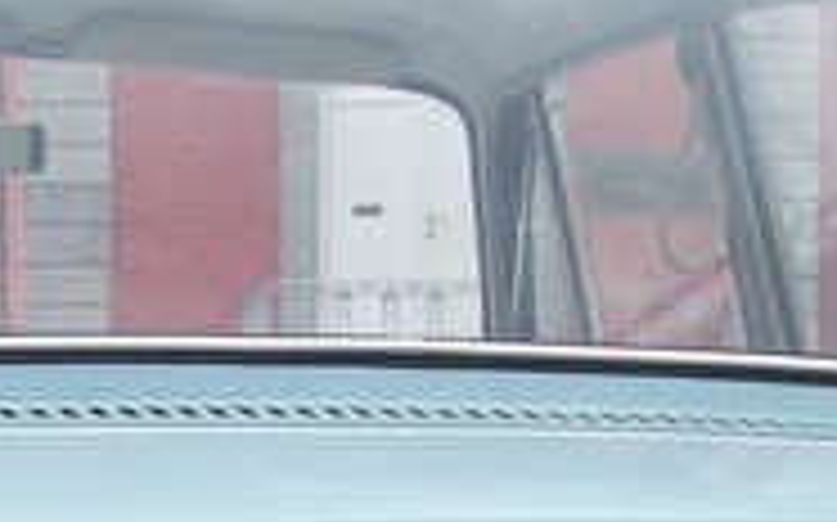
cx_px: 351
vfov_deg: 7.5
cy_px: 940
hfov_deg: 12.4
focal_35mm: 169
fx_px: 3853
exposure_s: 1/404
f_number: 2.8
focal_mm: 6.2
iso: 80
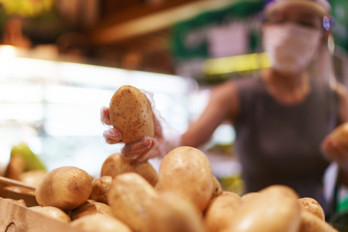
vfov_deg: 37.9
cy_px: 116
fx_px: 338
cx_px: 174
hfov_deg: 54.4
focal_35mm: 35
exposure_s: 1/100
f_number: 1.4
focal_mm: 35
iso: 125
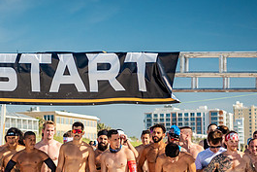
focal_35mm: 128
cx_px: 61
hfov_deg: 15.9
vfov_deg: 10.7
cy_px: 127
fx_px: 914
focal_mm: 50
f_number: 2.8
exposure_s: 1/4000
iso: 450
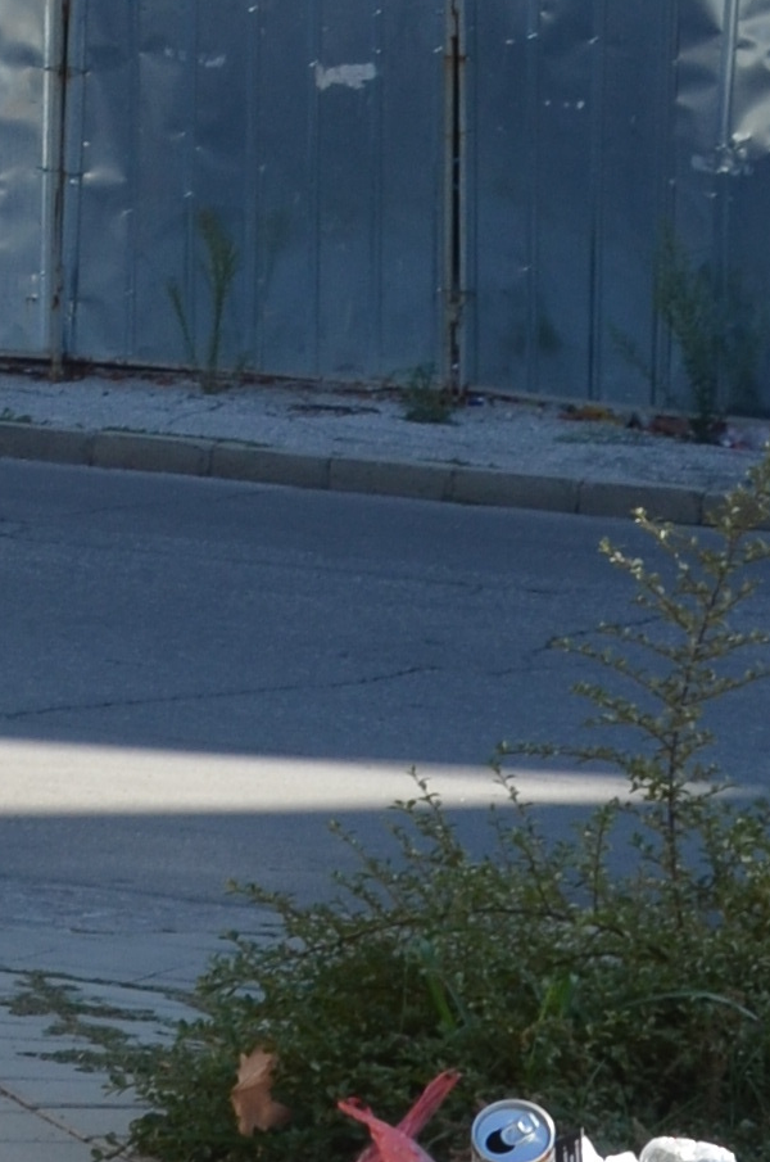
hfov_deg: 6.7
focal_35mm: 196
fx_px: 6312
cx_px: -802
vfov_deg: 10.5
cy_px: 178
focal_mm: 24
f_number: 8
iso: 200
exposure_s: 1/250
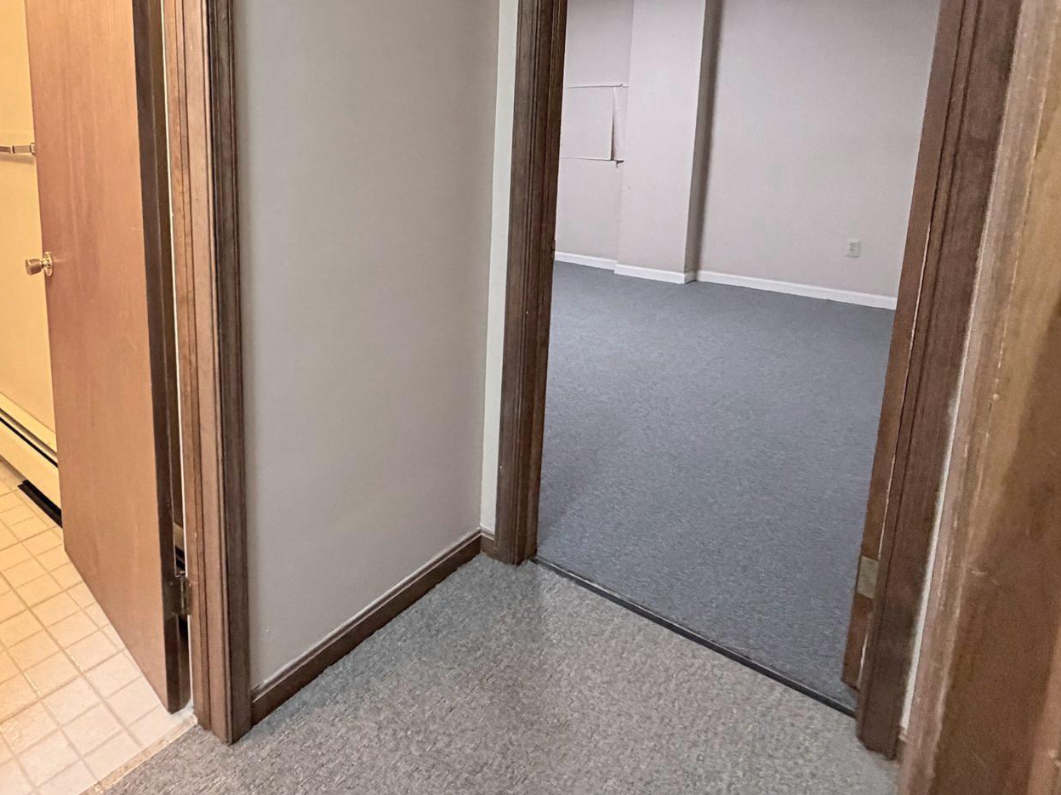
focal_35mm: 23
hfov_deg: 69.9
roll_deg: +1.3
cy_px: 233
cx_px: 288
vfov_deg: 56.9
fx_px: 705
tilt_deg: -10.4
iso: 500
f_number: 2.2
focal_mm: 2.22
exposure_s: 1/60
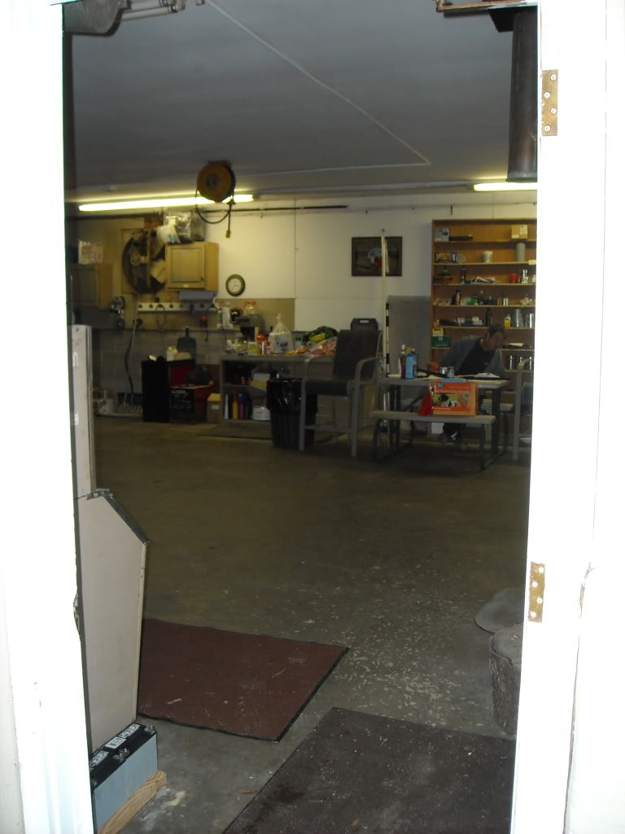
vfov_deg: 52.6
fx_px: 843
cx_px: 312
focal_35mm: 35
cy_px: 417
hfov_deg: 40.7
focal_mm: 5.7
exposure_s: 1/60
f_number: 2.8
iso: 200
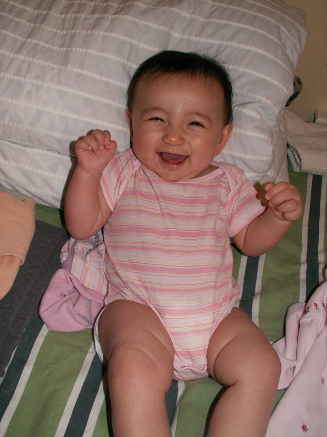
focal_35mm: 35
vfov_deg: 52.6
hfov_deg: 40.7
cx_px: 164
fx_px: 441
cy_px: 218
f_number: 3.2
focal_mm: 5.86
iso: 160
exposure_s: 1/40
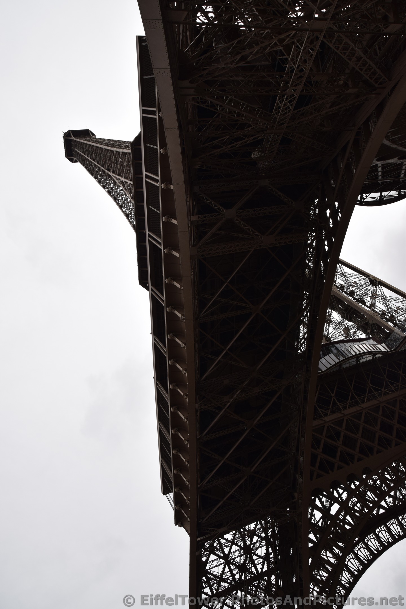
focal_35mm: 27
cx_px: 203
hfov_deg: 47.9
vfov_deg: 67.4
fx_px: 457
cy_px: 304
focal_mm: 18
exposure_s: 1/320
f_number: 9
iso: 200
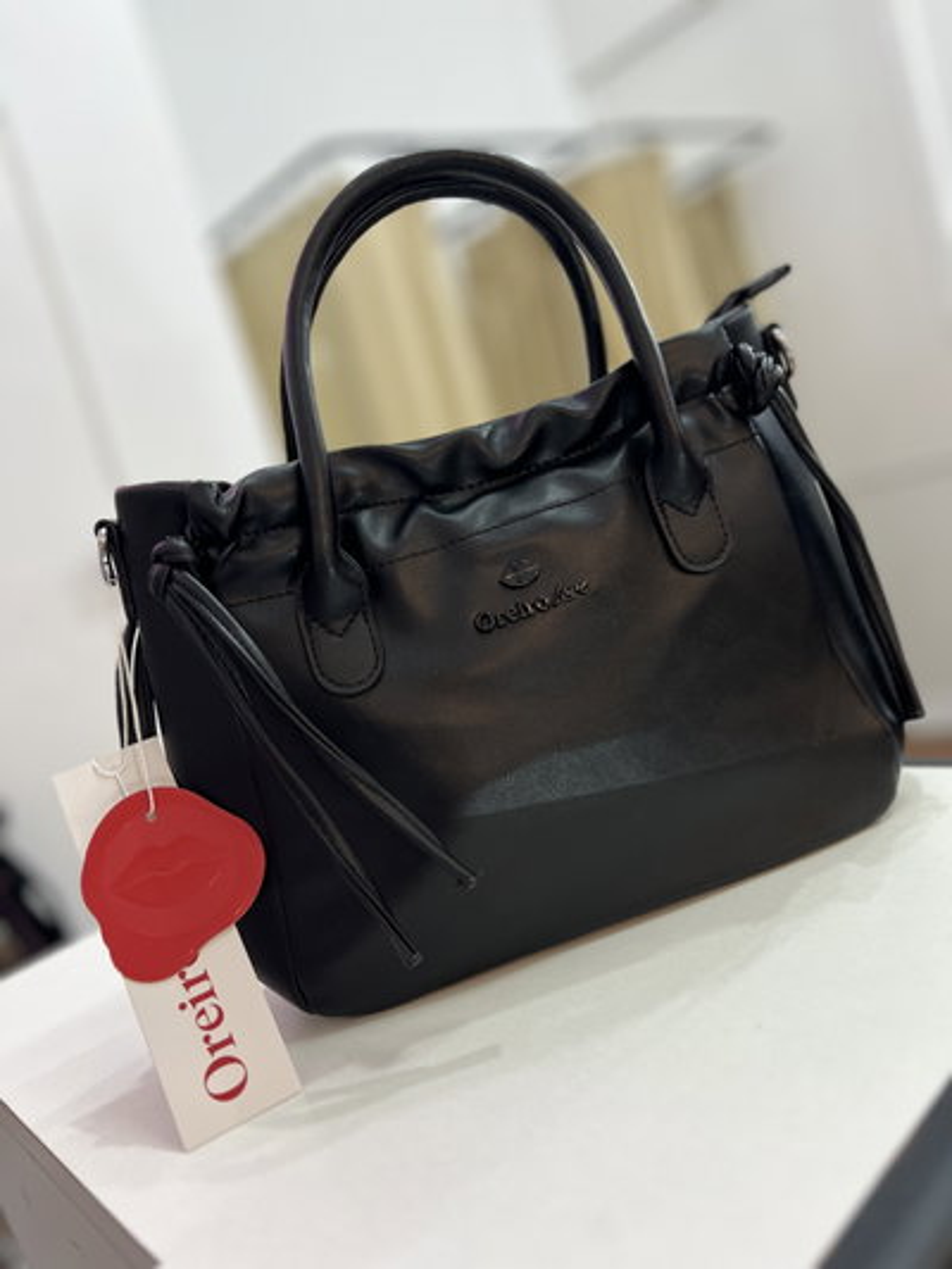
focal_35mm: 26
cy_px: 634
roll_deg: +17.1
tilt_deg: -6.4
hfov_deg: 53.1
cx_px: 476
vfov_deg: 67.3
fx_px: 953
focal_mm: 5.7
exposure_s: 1/100
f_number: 1.5
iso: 125
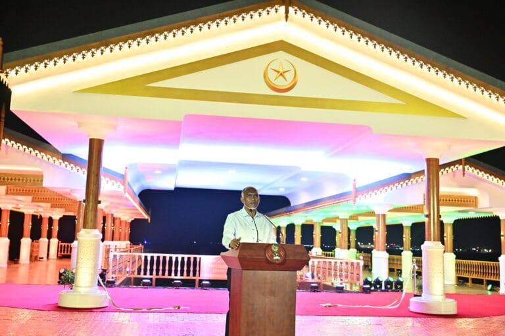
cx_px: 252
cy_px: 168
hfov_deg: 49.6
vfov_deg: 34.2
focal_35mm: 39
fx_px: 547
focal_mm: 39
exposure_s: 1/125
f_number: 3.5
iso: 2500
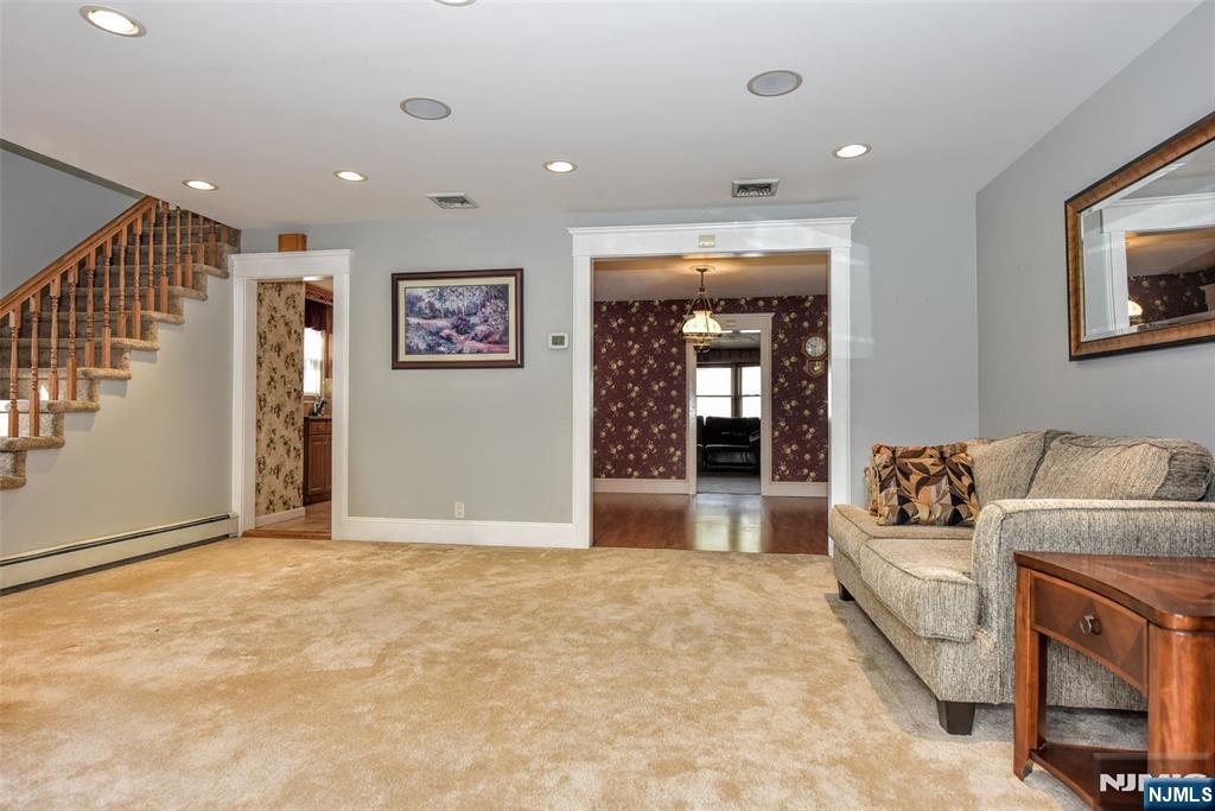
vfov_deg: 61.9
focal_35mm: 20
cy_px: 406
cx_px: 608
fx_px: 675
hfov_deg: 84.0
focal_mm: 20
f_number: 5
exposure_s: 1/100
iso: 800
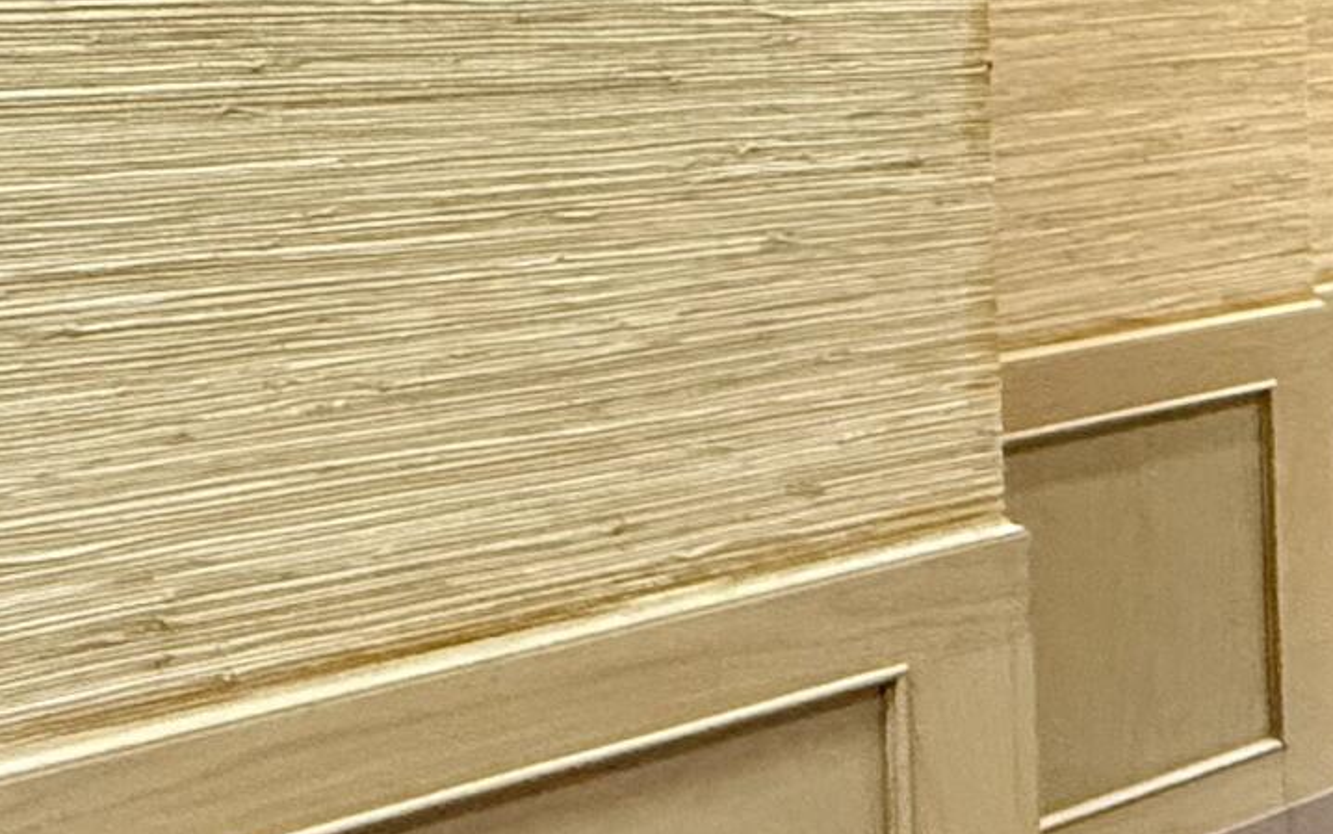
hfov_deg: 22.1
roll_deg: +1.2
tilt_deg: -0.8
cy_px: -59
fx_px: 2253
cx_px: 2324
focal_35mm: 62
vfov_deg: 20.1
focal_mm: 2.22
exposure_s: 1/60
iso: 500
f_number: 2.2
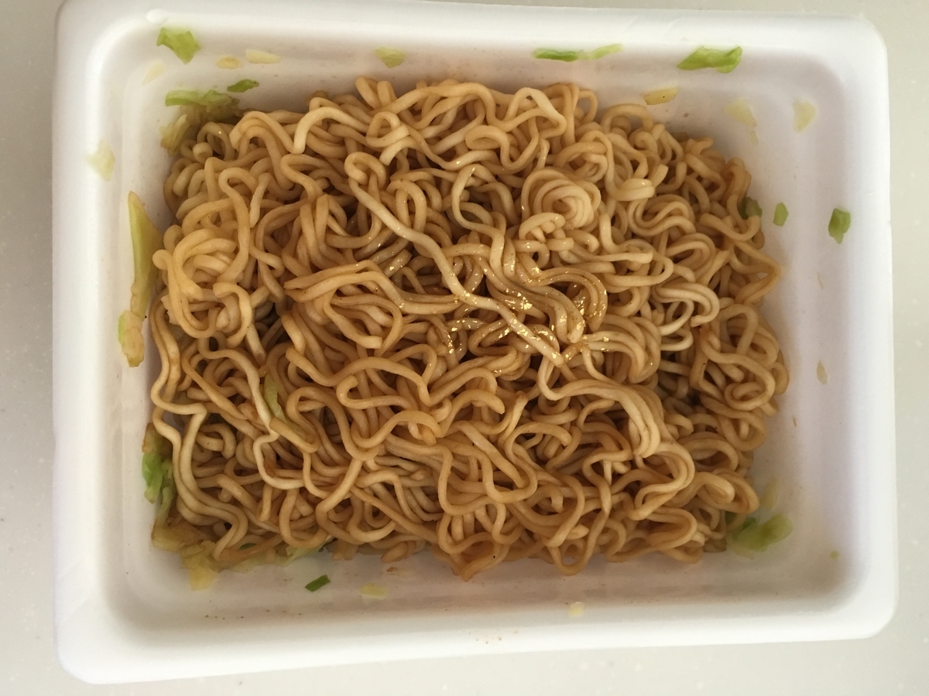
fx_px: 778
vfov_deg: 48.2
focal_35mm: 29
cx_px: 464
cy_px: 348
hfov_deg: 61.7
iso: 160
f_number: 2.2
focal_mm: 4.15
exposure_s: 1/30
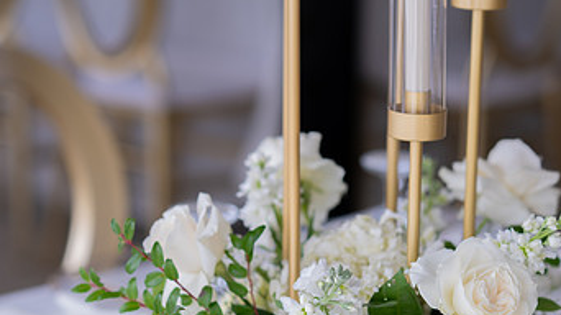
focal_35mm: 151
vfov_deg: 8.0
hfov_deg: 14.2
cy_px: 313
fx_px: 2245
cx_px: 331
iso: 50
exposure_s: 1/320
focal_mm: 85
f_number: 2
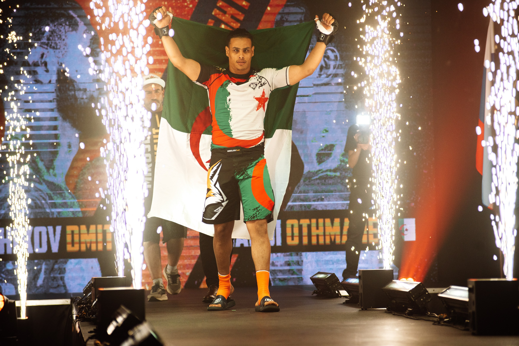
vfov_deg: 8.6
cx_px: 260
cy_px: 173
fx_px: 2307
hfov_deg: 12.8
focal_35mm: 160
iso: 450
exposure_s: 1/640
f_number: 4
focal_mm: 160
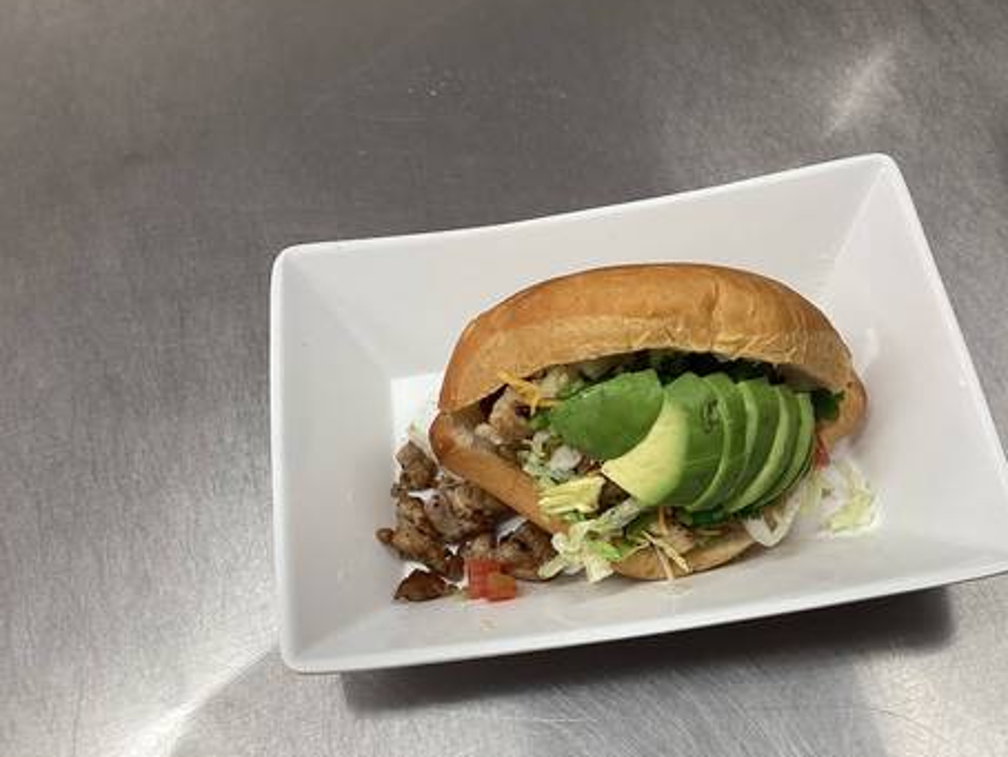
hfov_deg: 46.8
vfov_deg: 35.9
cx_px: 526
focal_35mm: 40
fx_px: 1165
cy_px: 426
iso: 50
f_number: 2.4
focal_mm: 3.3
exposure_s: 1/60
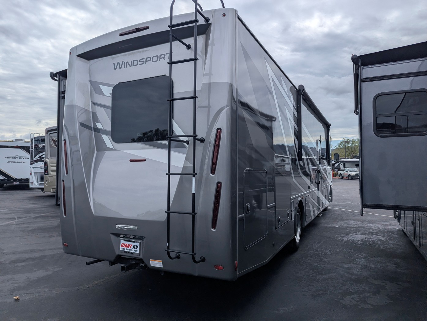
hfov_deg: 71.5
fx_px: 296
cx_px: 214
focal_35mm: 24
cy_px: 160
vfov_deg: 56.9
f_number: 1.85
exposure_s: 1/3058
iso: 42
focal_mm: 6.81
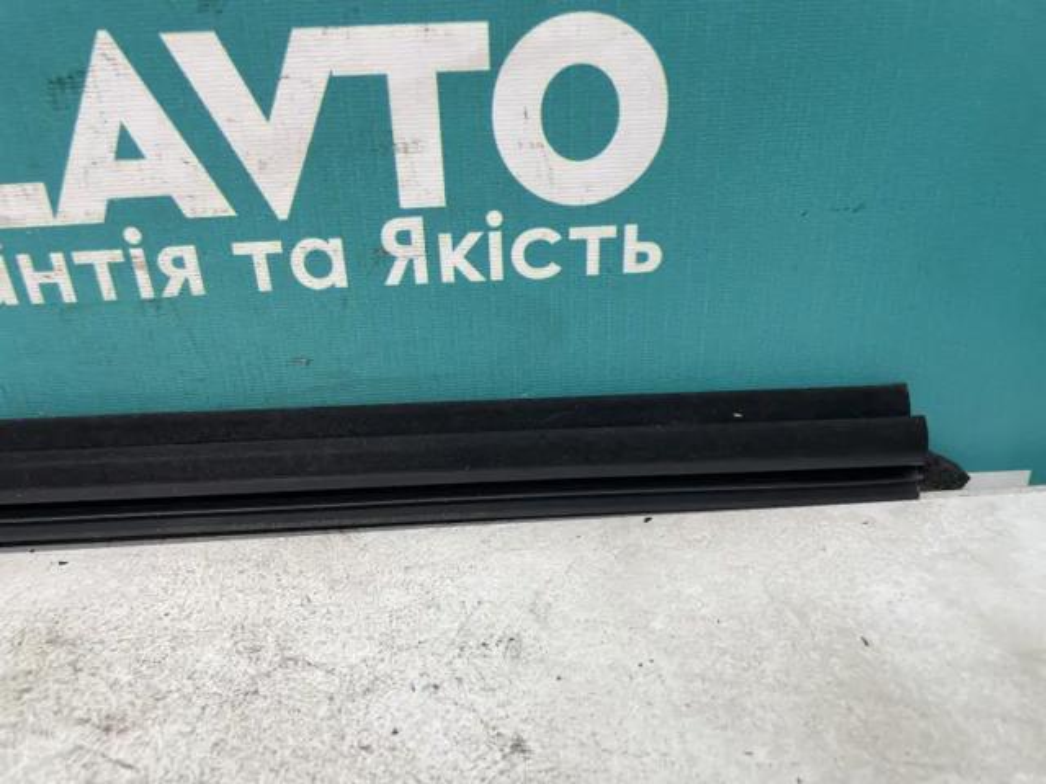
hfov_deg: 67.3
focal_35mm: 26
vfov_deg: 53.1
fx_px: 786
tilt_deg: -28.2
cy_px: 392
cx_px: 523
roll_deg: +3.1
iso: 64
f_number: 1.6
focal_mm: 4.2
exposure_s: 1/50
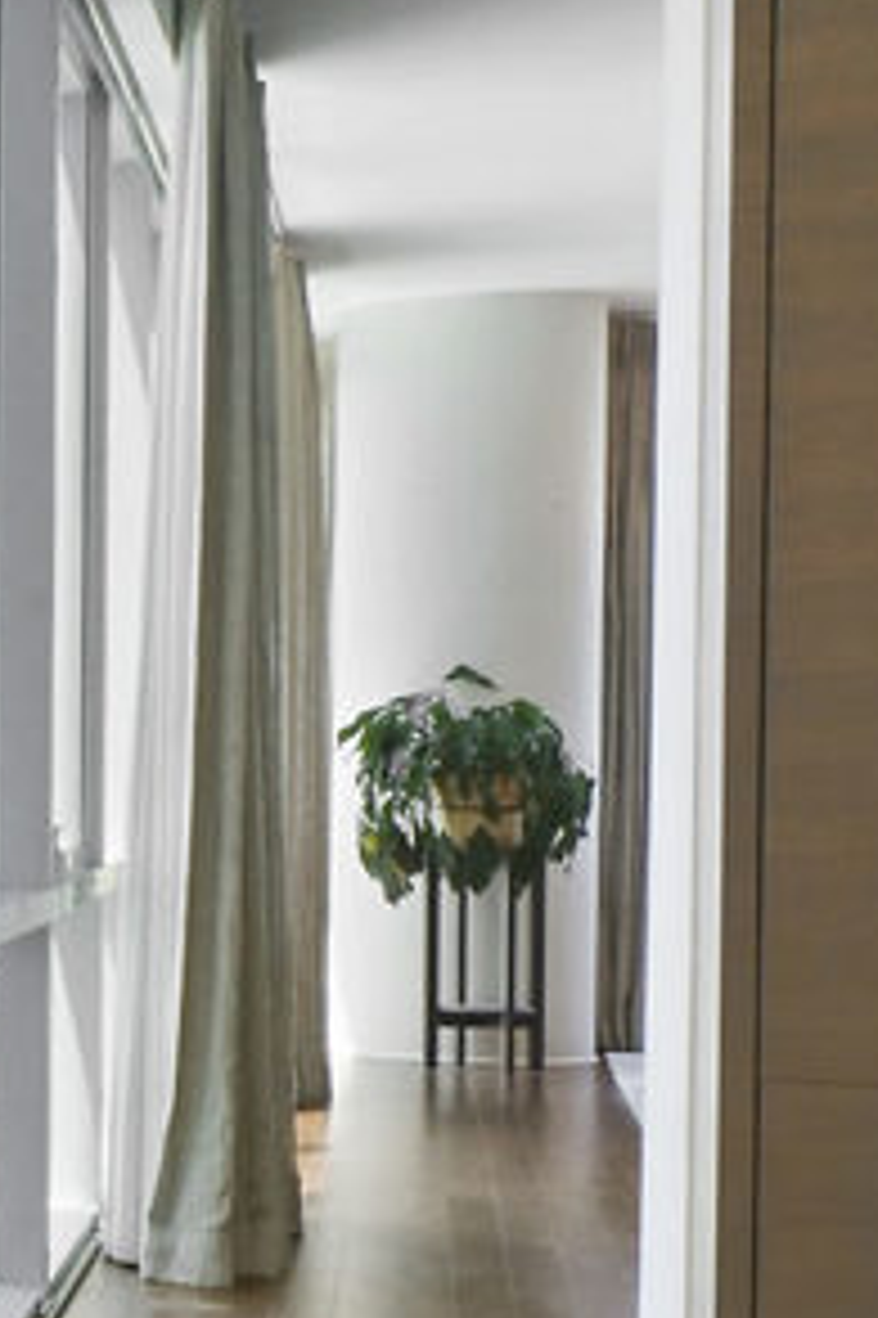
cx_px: -1641
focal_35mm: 83
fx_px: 3040
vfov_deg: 24.4
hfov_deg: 11.3
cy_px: 783
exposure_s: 1/8
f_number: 18
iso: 640
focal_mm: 15
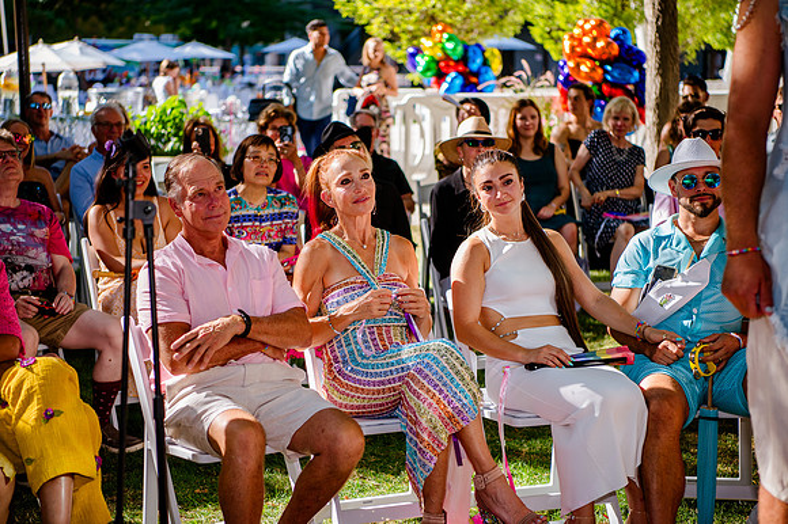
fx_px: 1612
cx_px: 394
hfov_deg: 27.5
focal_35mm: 74
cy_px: 252
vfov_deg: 18.5
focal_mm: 70
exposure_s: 1/500
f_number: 3.2
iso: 200
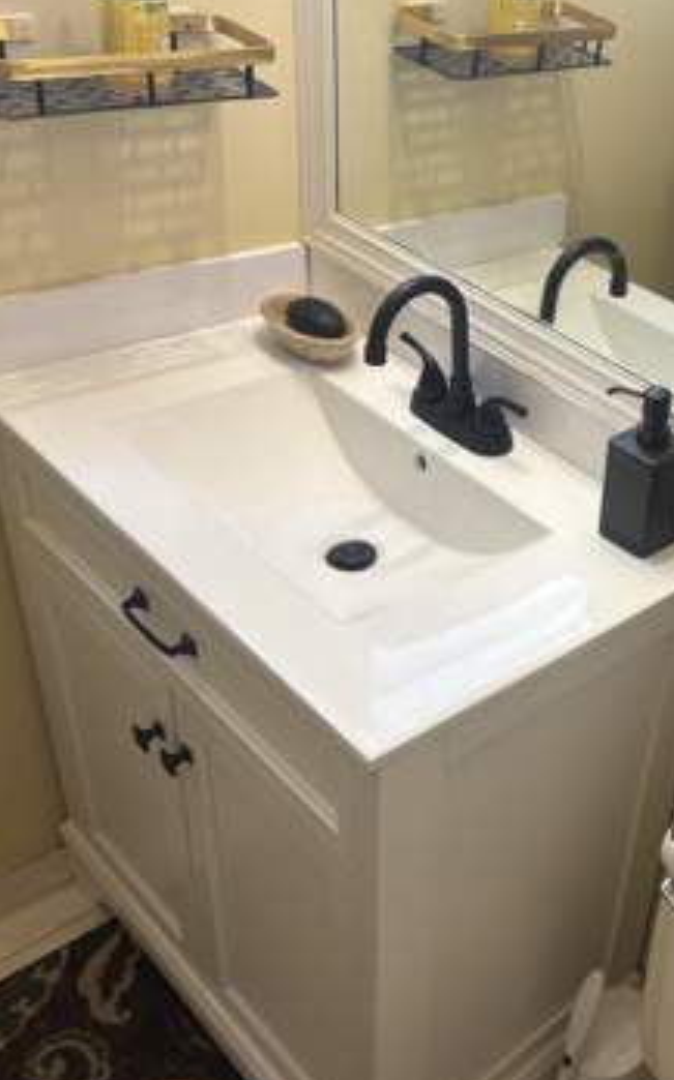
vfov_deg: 51.6
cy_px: 542
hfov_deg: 31.6
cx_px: 637
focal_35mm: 38
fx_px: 1119
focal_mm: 5.96
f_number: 1.6
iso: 100
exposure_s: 1/120
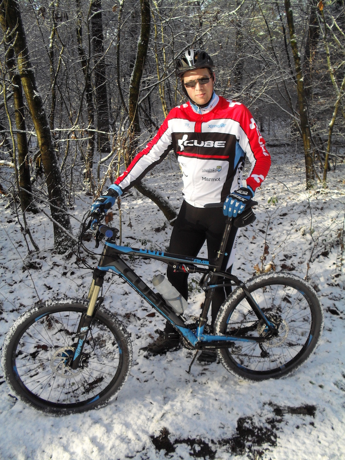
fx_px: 465
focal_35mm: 35
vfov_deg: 52.6
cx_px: 172
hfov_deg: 40.7
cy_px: 230
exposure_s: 1/180
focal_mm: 6.3
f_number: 3.2
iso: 100
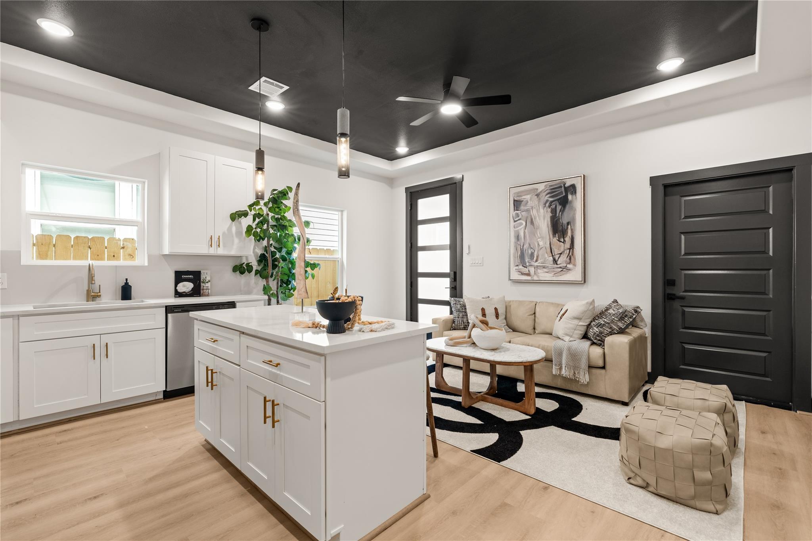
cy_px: 270
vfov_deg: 73.7
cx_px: 406
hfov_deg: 96.7
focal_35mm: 16
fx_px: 361
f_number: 9
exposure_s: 2.5
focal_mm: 16
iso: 200
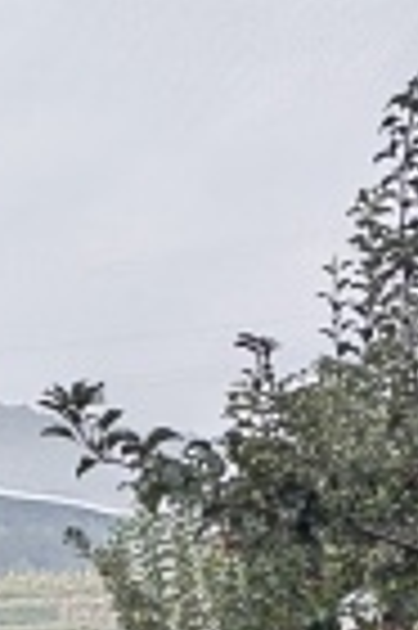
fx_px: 2811
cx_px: 76
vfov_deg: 11.8
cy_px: 1130
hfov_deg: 8.5
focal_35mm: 161
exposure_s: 1/1106
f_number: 1.9
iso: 50
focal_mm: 5.52
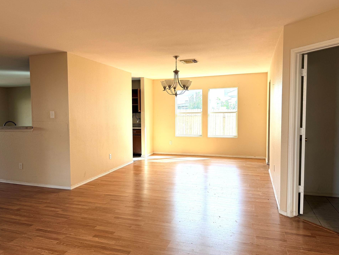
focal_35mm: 26
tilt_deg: -2.7
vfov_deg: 53.1
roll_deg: +0.4
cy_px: 127
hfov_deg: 67.3
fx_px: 255
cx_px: 163
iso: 80
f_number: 1.78
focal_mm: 6.76
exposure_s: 1/325
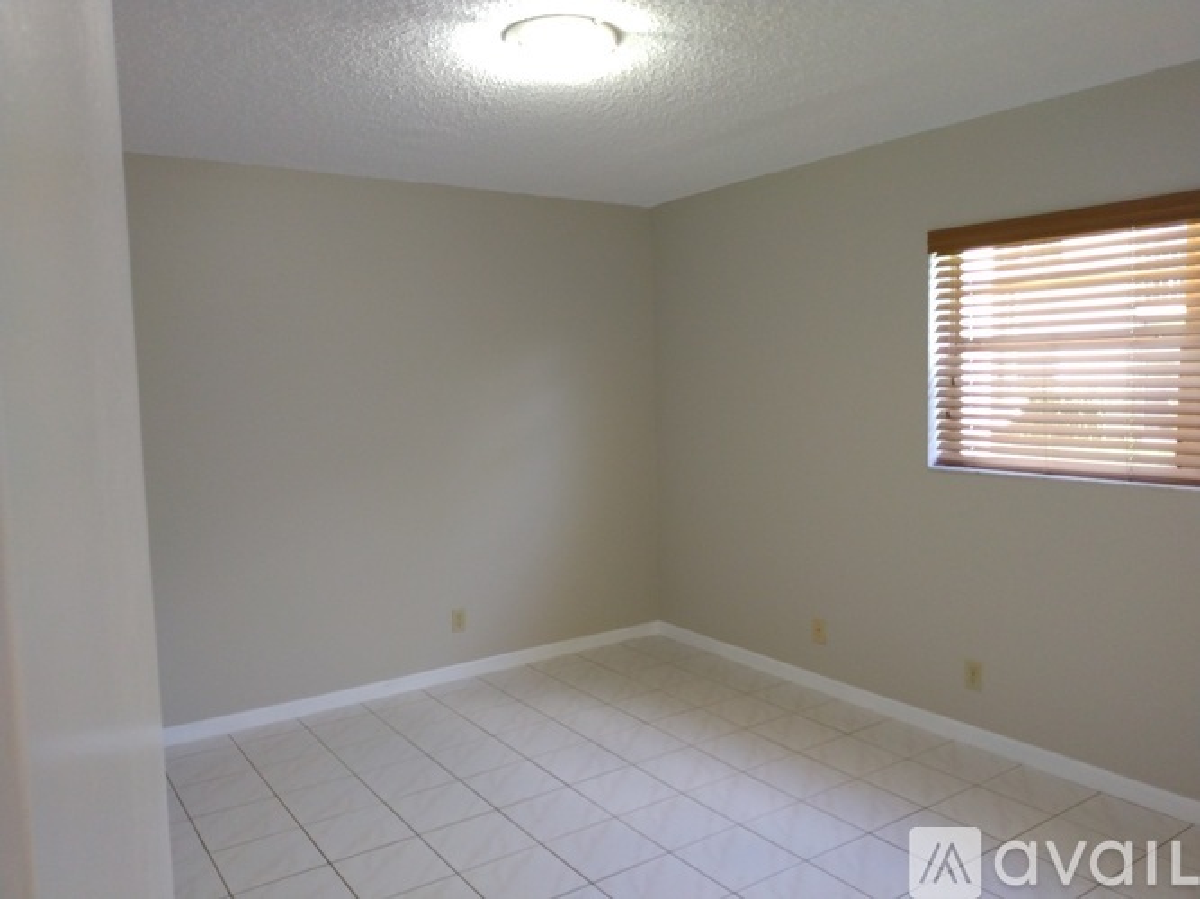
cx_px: 600
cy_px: 450
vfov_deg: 66.0
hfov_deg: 81.8
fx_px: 693
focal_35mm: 20
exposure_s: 1/40
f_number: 2
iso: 205
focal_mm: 3.54
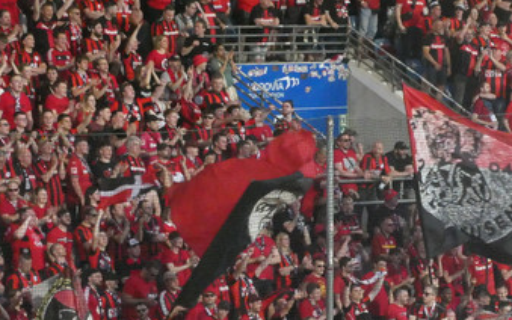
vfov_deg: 4.9
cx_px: 436
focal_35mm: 270
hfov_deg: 7.8
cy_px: 243
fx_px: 3768
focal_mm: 24.2
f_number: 5.3
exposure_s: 1/80
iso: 1250
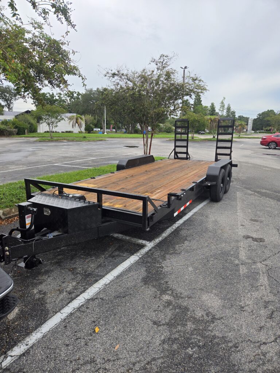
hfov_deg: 58.9
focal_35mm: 23
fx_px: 248
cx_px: 140
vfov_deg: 73.9
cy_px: 186
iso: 25
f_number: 1.8
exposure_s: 1/756
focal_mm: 5.4
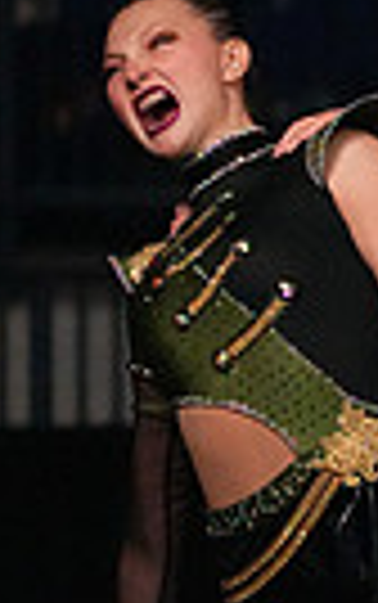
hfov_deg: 1.0
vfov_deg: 1.6
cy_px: 367
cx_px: 1197
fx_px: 21694
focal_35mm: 1319
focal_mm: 300
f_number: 3.5
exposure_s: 1/1250
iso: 16000
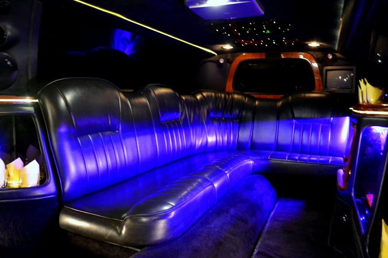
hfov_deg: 67.4
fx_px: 291
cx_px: 194
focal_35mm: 27
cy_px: 129
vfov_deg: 47.9
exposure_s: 1/1.6
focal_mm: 18
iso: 3200
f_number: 3.5
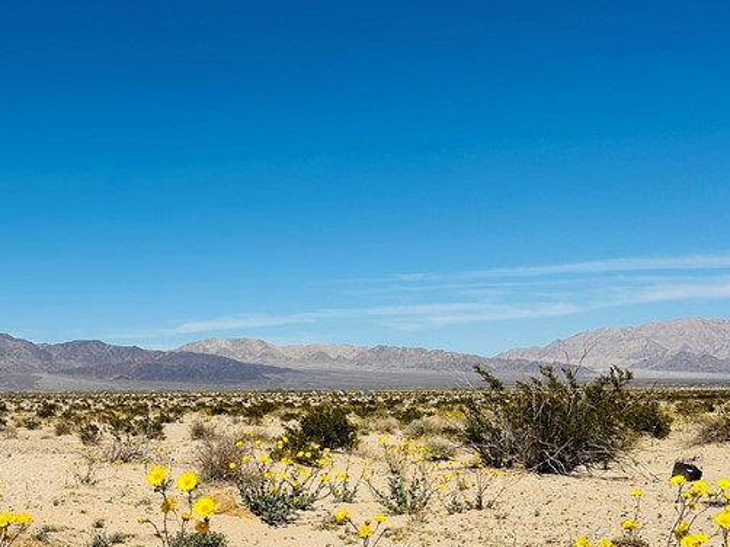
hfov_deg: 37.4
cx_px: 138
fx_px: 1033
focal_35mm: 49
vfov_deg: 29.2
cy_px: 409
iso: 80
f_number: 1.78
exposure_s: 1/12048
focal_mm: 6.86
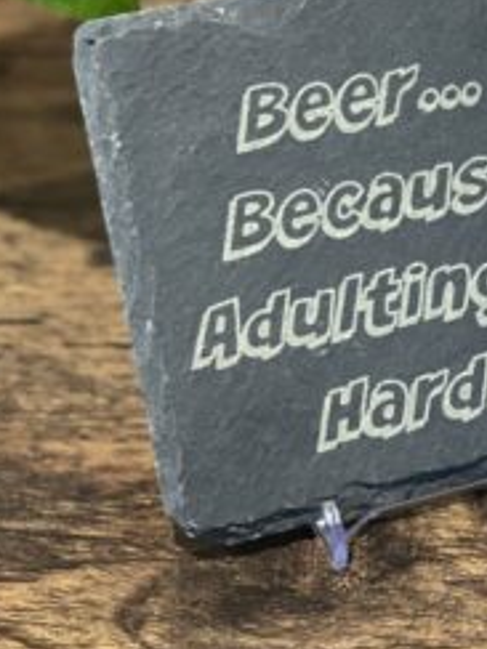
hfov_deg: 10.3
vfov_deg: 13.8
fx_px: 2664
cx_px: 522
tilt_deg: -36.7
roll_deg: +0.0
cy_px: 148
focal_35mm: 142
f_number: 2
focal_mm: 6
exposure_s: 1/33
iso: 400
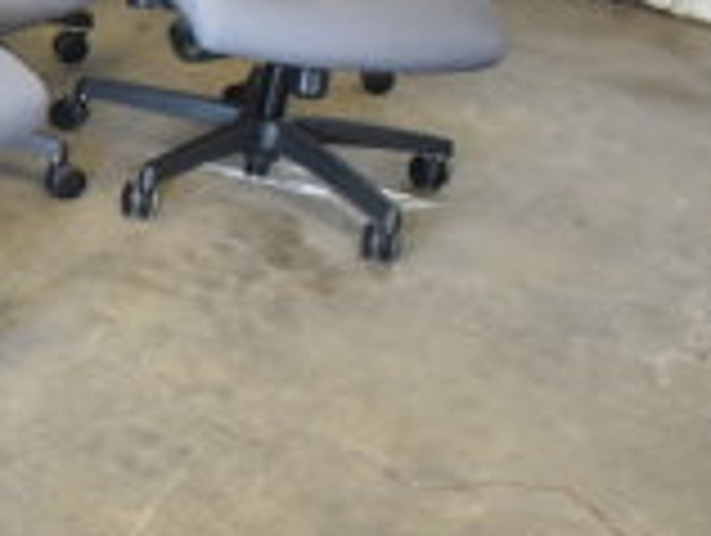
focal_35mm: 100
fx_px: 2057
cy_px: 142
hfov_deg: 15.9
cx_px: -657
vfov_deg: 14.8
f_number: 3.5
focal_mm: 18
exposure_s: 1/30
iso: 640
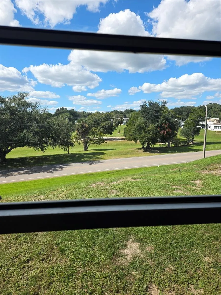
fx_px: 196
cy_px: 148
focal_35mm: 23
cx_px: 110
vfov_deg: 73.9
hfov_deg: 58.9
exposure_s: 1/4237
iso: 80
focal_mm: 6.25
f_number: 1.7
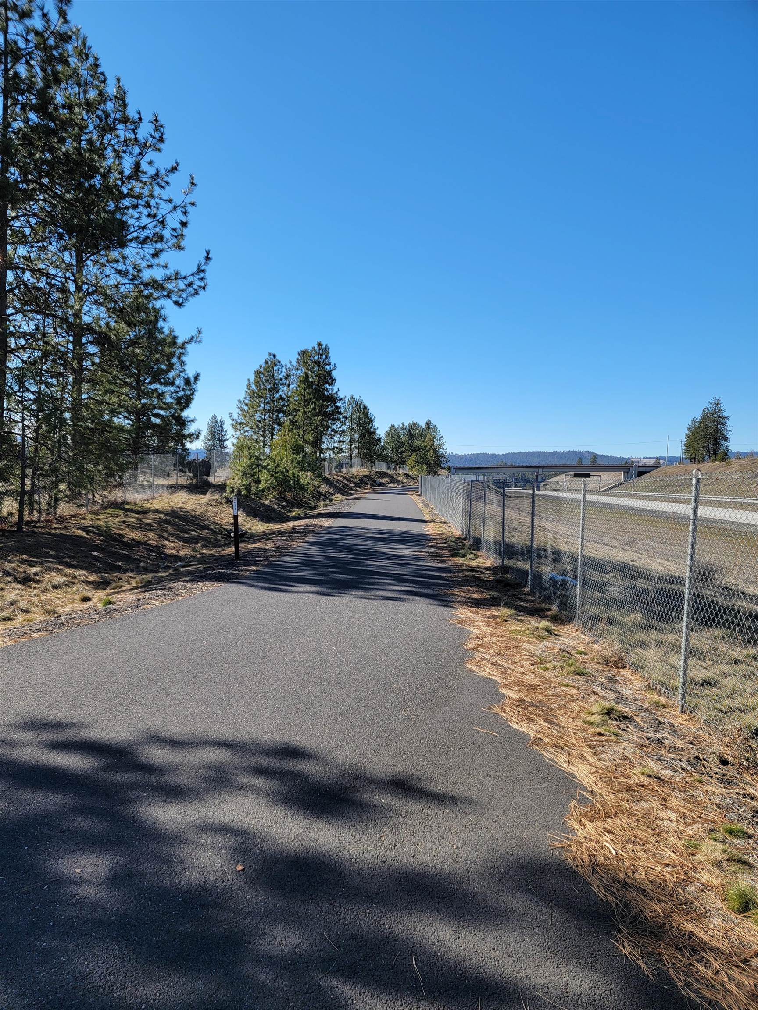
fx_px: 701
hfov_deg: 56.8
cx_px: 379
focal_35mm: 24
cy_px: 505
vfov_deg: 71.6
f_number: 1.8
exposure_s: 1/598
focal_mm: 6.7
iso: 16
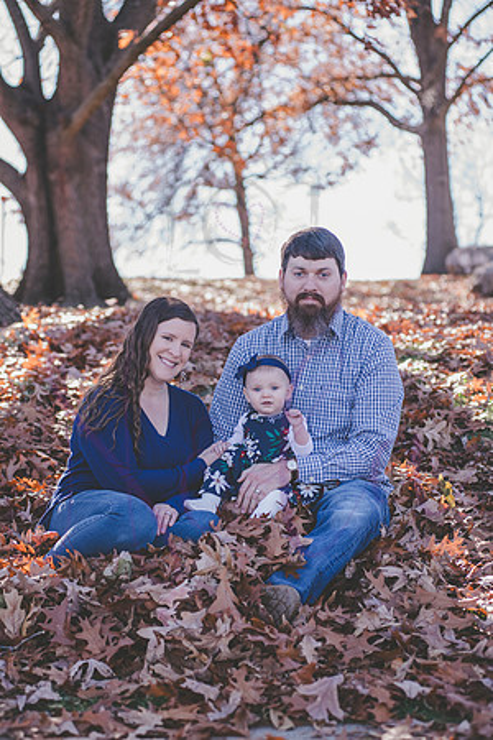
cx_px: 246
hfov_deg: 17.1
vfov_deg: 25.4
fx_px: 1643
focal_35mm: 80
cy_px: 370
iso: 400
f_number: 4
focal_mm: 80
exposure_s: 1/500
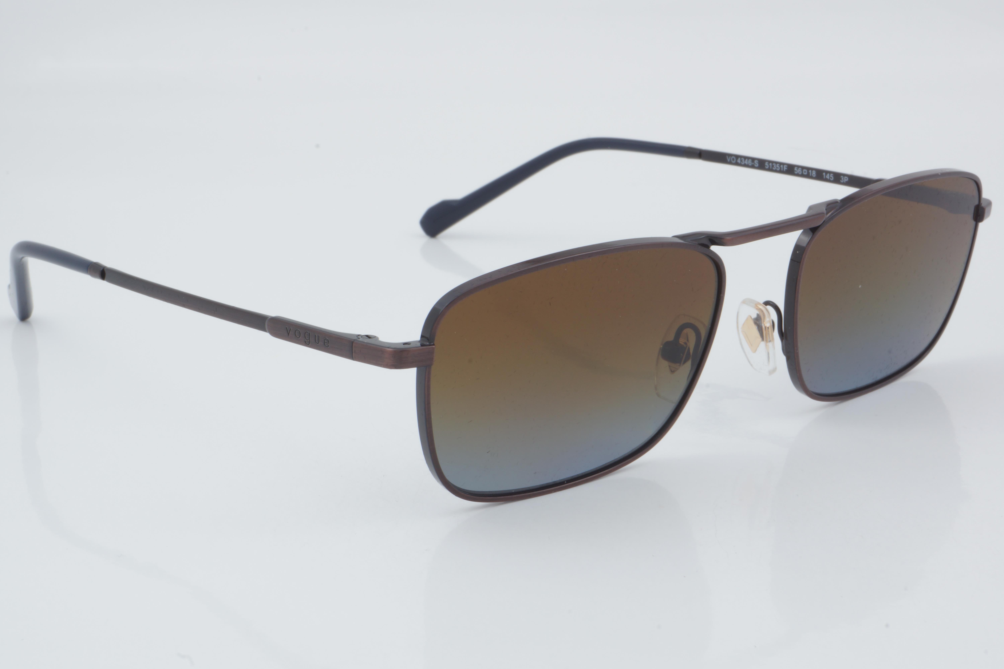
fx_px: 2092
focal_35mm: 75
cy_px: 334
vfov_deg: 18.2
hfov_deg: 27.0
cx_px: 502
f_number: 32
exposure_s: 1/3
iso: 100
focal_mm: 50
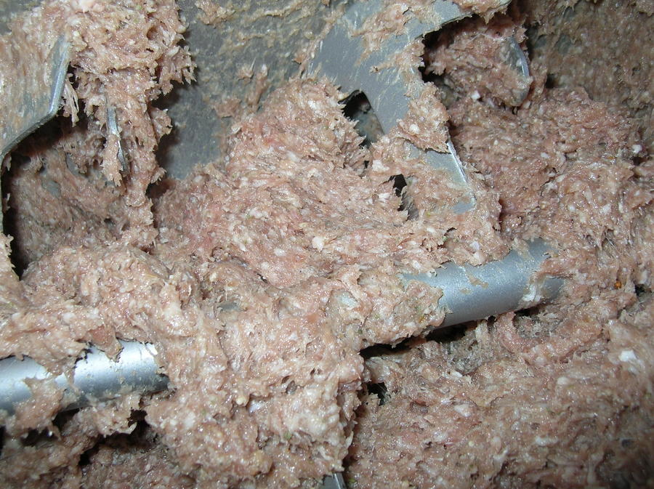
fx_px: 679
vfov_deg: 39.6
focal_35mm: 36
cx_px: 327
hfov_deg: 51.4
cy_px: 244
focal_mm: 6
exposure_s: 1/60.1
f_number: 2.7
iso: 50
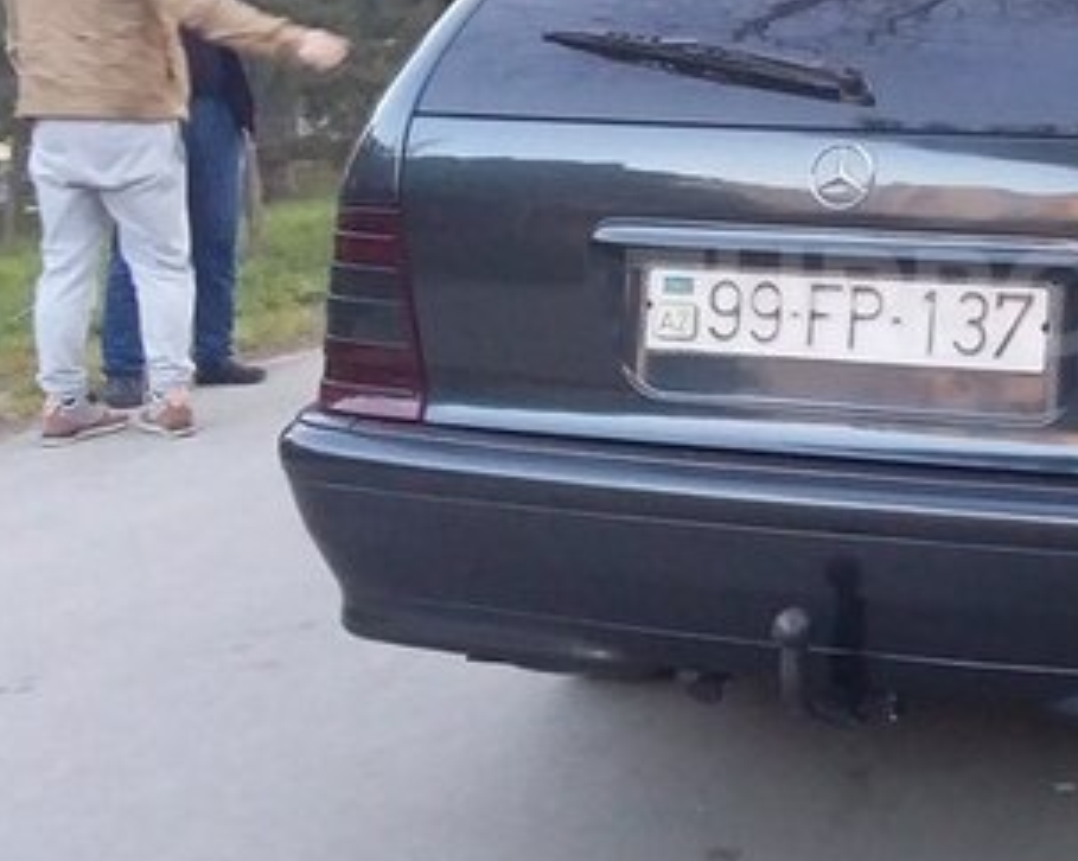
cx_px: 989
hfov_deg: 27.6
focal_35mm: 66
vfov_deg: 23.0
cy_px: 301
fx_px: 2104
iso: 160
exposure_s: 1/50
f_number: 2.2
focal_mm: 3.3
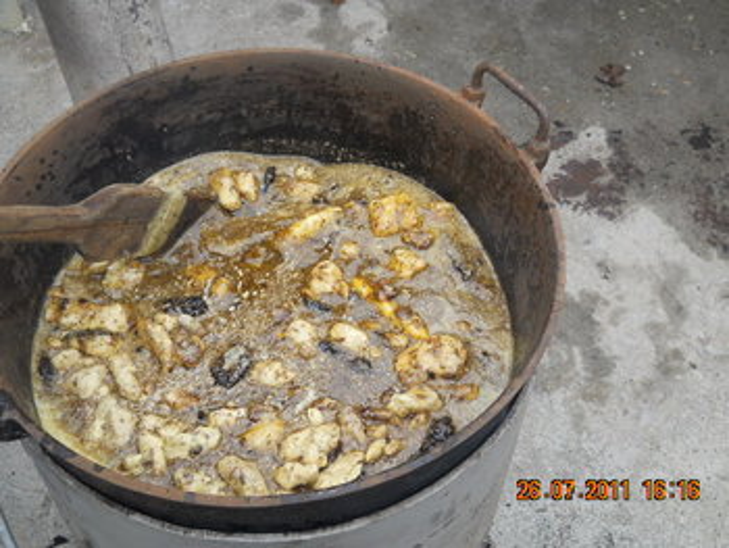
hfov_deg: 45.7
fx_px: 864
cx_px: 364
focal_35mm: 41
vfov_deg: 35.2
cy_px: 274
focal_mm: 6.72
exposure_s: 1/200
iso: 80
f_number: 3.1
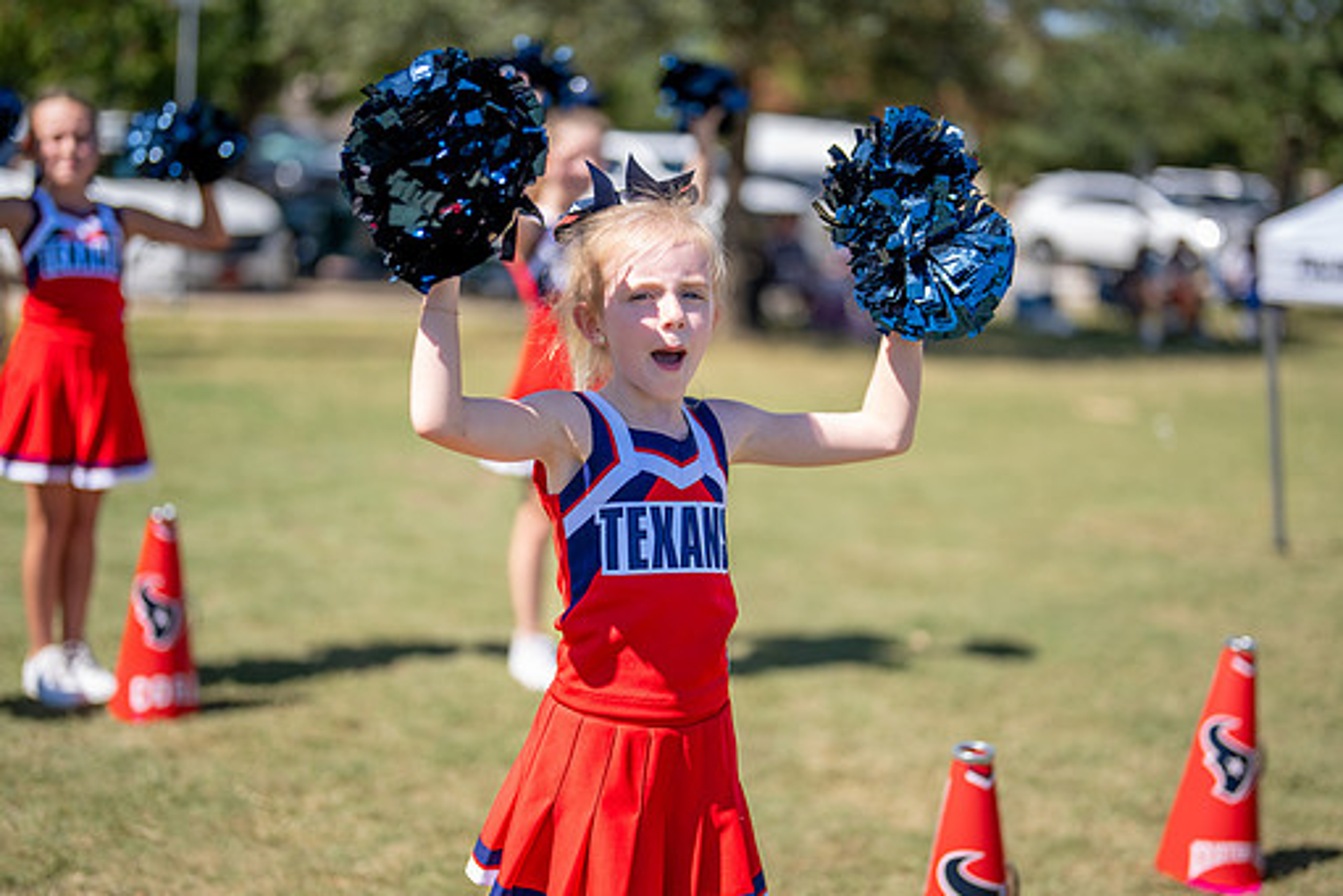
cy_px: 480
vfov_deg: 23.8
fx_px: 2127
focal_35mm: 57
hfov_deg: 35.0
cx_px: 657
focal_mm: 50
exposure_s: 1/8000
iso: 160
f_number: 1.2
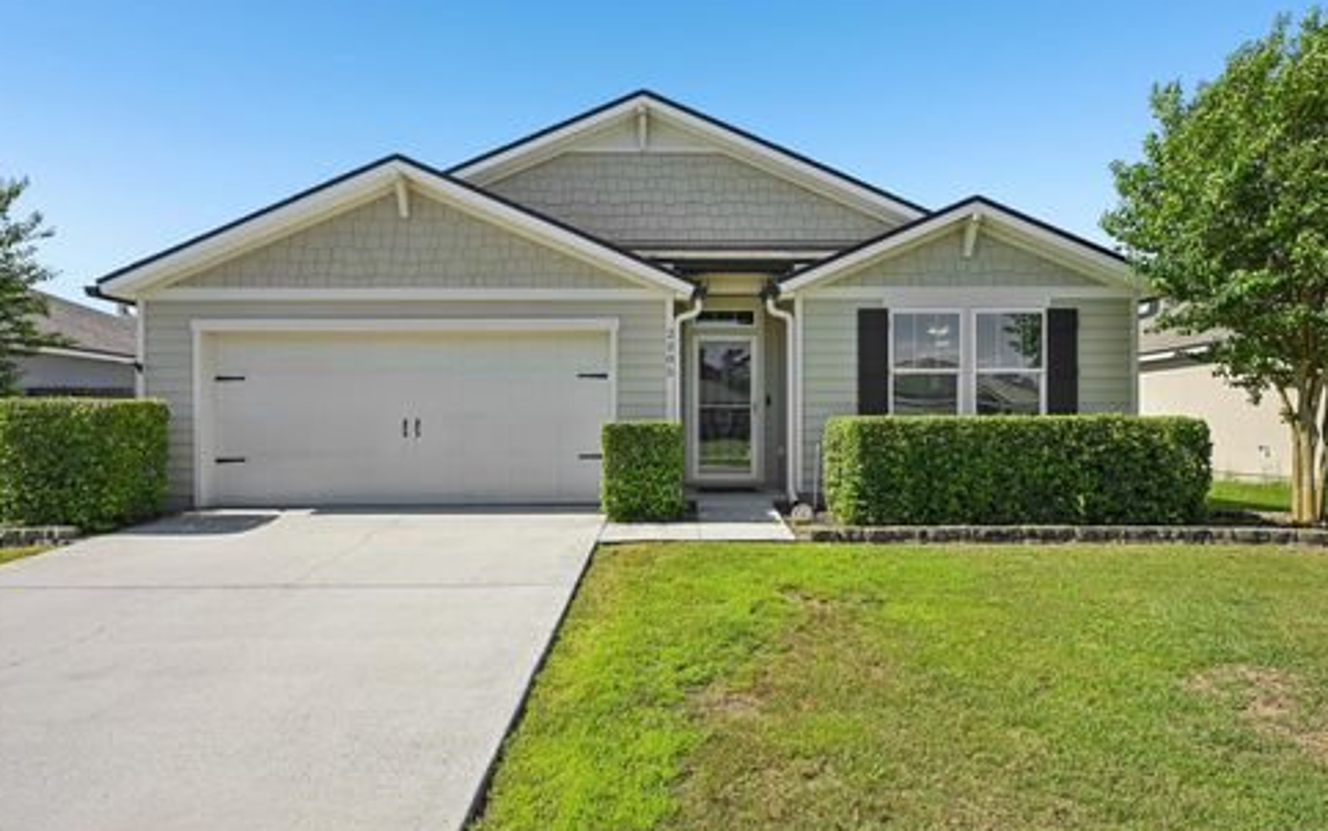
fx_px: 707
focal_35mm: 20
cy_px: 442
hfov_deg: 86.4
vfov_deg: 60.8
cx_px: 668
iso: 100
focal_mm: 18.5
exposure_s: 1/180
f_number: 8
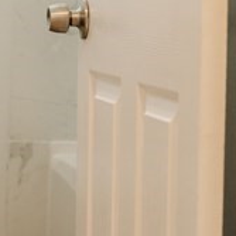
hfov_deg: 8.9
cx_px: -13
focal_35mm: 195
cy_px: 102
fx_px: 1504
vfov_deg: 9.0
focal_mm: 50
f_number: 3.5
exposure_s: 1/200
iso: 100
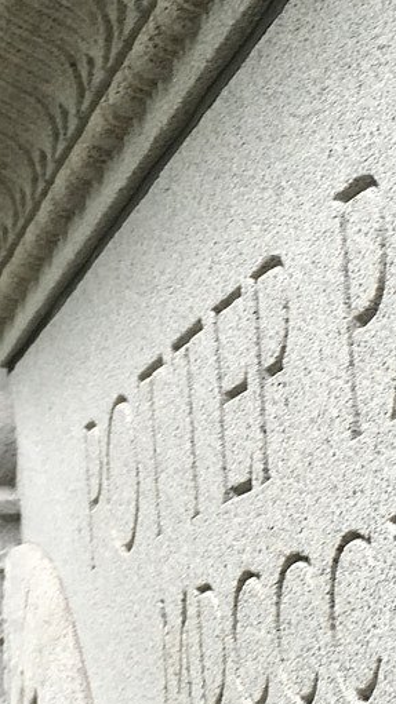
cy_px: 468
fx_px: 1850
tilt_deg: +8.4
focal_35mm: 99
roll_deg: +3.4
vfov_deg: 21.5
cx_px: 131
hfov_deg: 12.2
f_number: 2.2
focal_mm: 4.15
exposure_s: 1/60
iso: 25
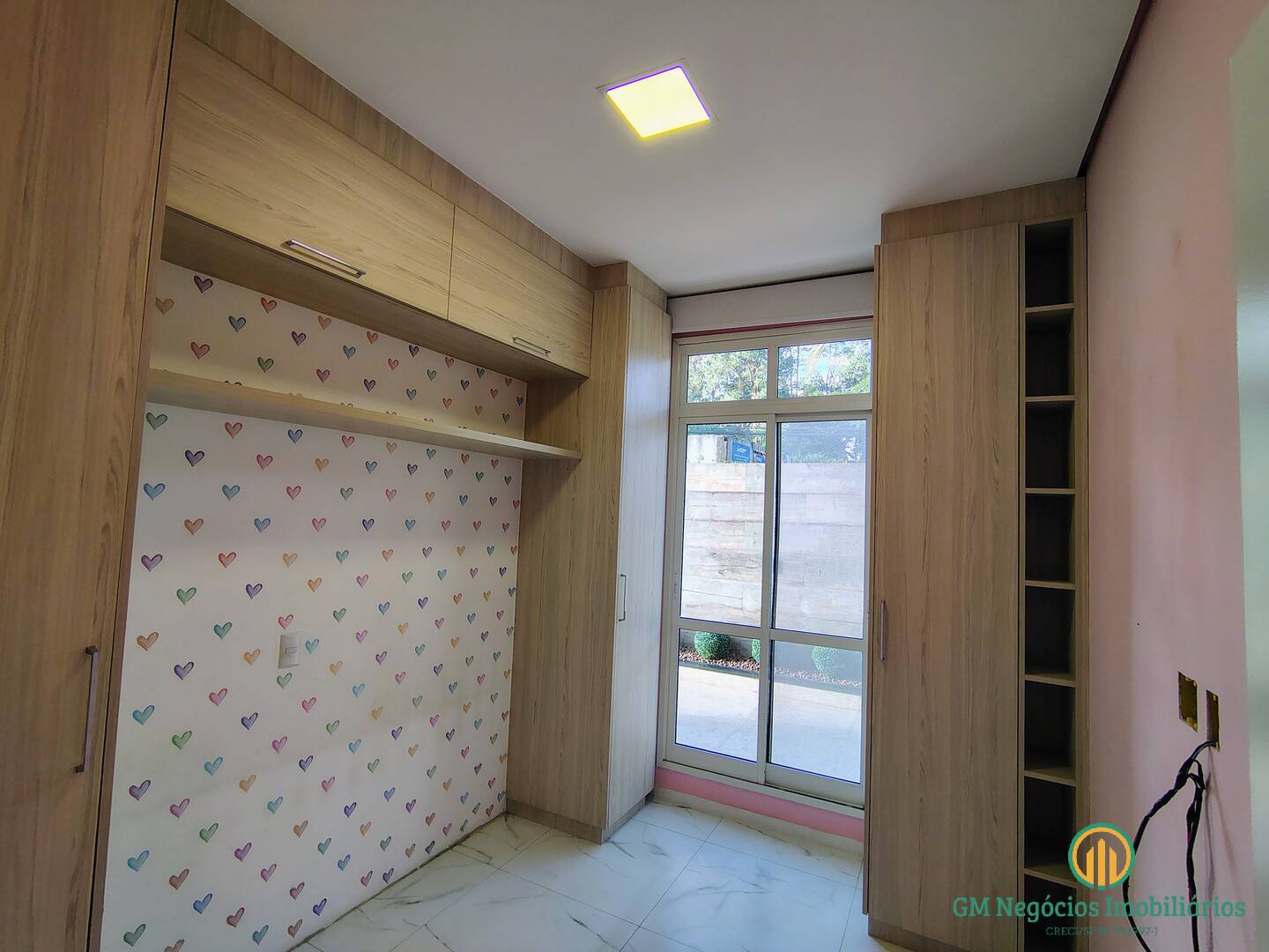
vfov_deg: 78.1
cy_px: 476
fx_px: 587
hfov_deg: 94.5
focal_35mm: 16
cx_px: 634
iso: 192
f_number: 2.2
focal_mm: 2.13
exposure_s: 1/60
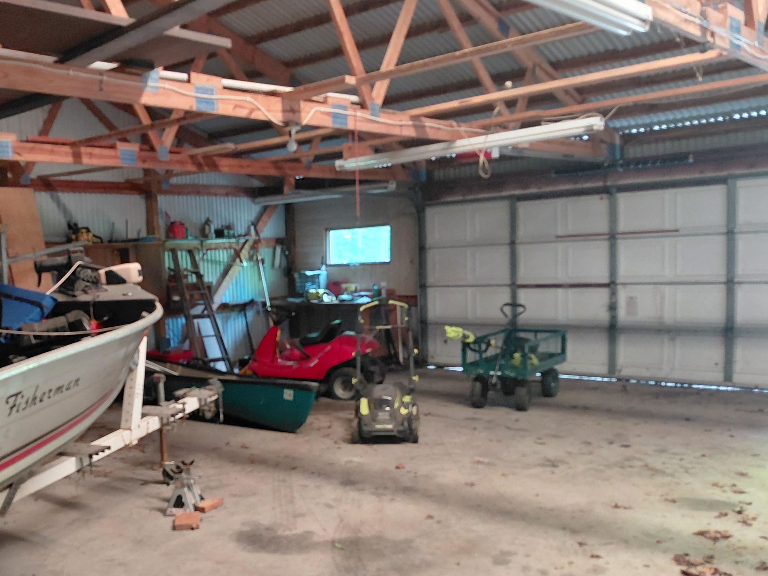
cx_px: 249
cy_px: 331
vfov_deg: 38.6
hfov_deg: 49.2
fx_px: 821
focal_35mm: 37
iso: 320
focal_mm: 4.69
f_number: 1.8
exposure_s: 1/24
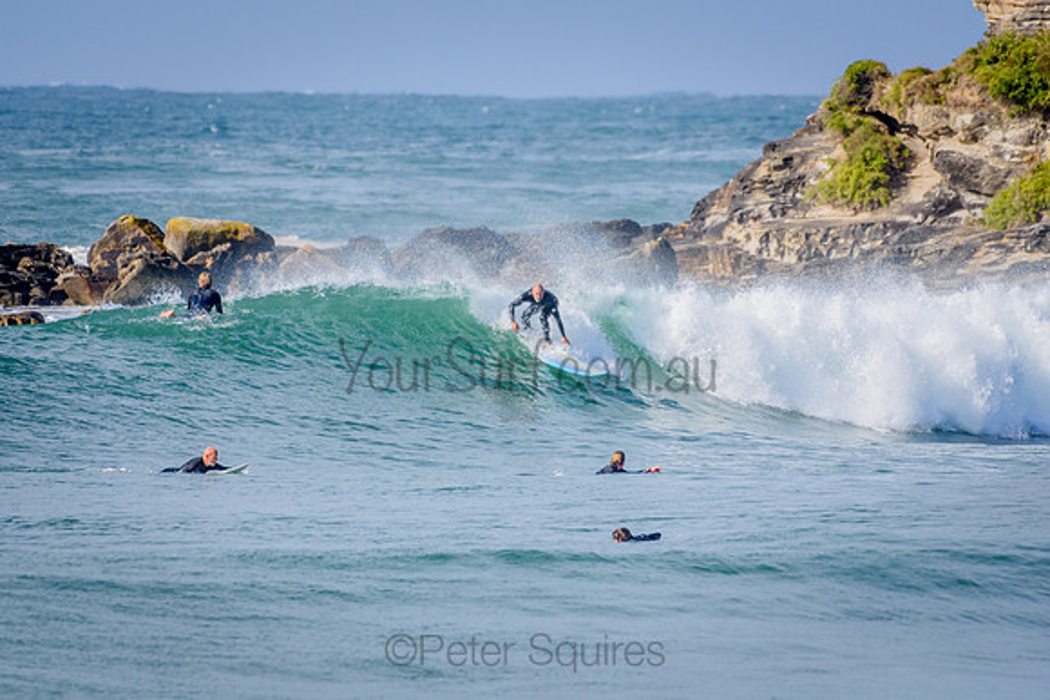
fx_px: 21879
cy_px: 350
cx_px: 525
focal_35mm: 750
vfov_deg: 1.8
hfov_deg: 2.7
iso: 360
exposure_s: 1/2000
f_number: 5.6
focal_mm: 500
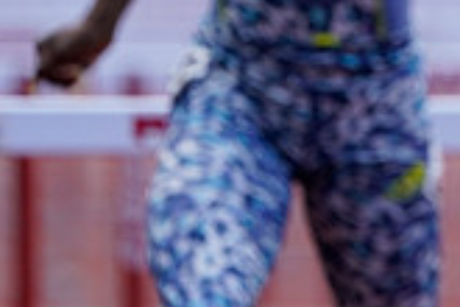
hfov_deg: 1.0
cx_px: 739
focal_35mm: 2109
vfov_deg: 0.7
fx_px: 26946
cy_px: -222
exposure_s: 1/640
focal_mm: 600
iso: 500
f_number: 5
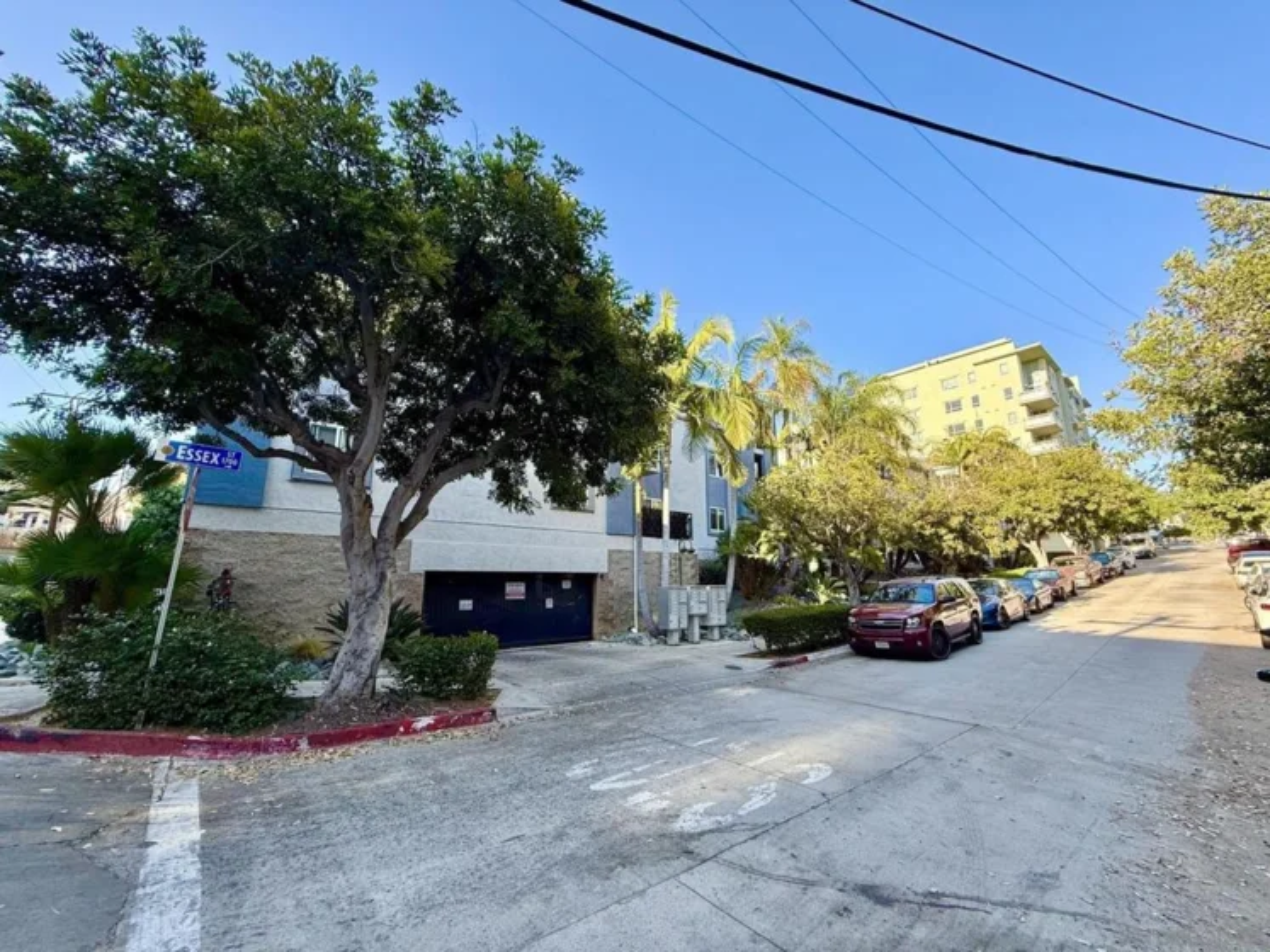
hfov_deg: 102.1
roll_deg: -0.1
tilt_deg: +12.7
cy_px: 476
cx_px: 635
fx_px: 514
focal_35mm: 14
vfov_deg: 85.7
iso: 64
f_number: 2.2
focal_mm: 2.22
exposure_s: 1/342
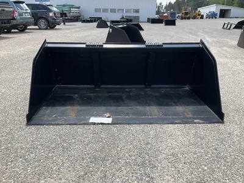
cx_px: 122
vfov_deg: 48.2
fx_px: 204
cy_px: 92
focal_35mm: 29
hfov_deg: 61.7
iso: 25
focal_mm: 3
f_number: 1.8
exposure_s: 1/728
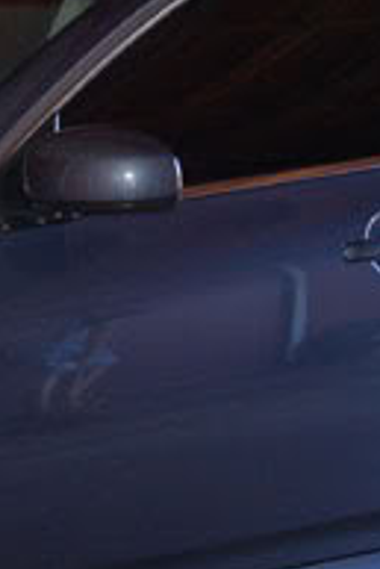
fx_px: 2261
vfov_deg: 14.3
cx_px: 18
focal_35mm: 143
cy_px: 159
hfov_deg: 9.6
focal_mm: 23
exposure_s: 1/60
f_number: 3.8
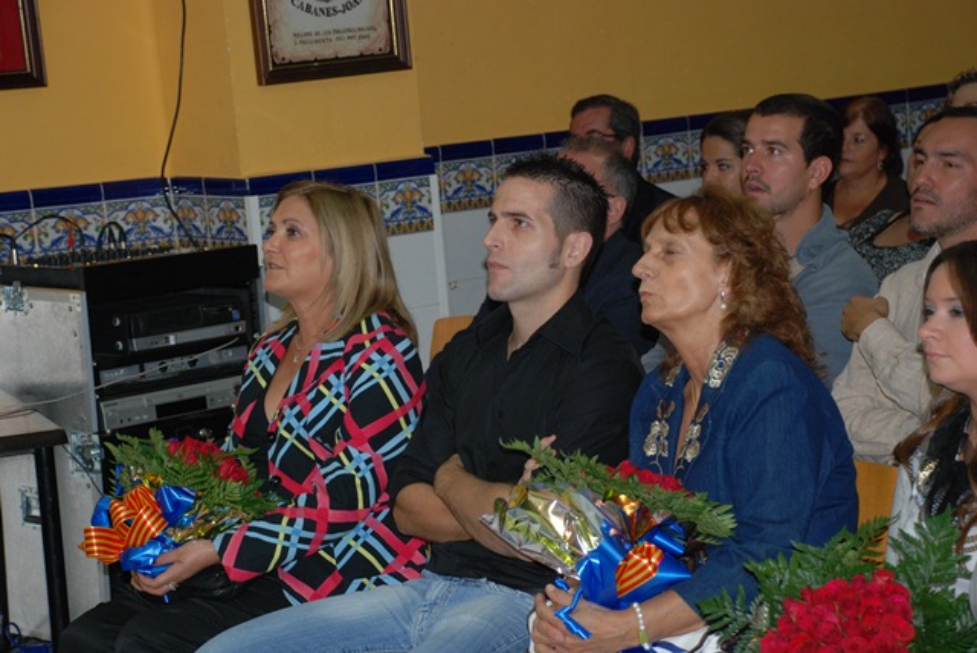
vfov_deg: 14.7
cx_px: 488
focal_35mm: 93
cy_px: 326
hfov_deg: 21.9
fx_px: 2526
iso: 400
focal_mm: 62
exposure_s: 1/60
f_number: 5.3
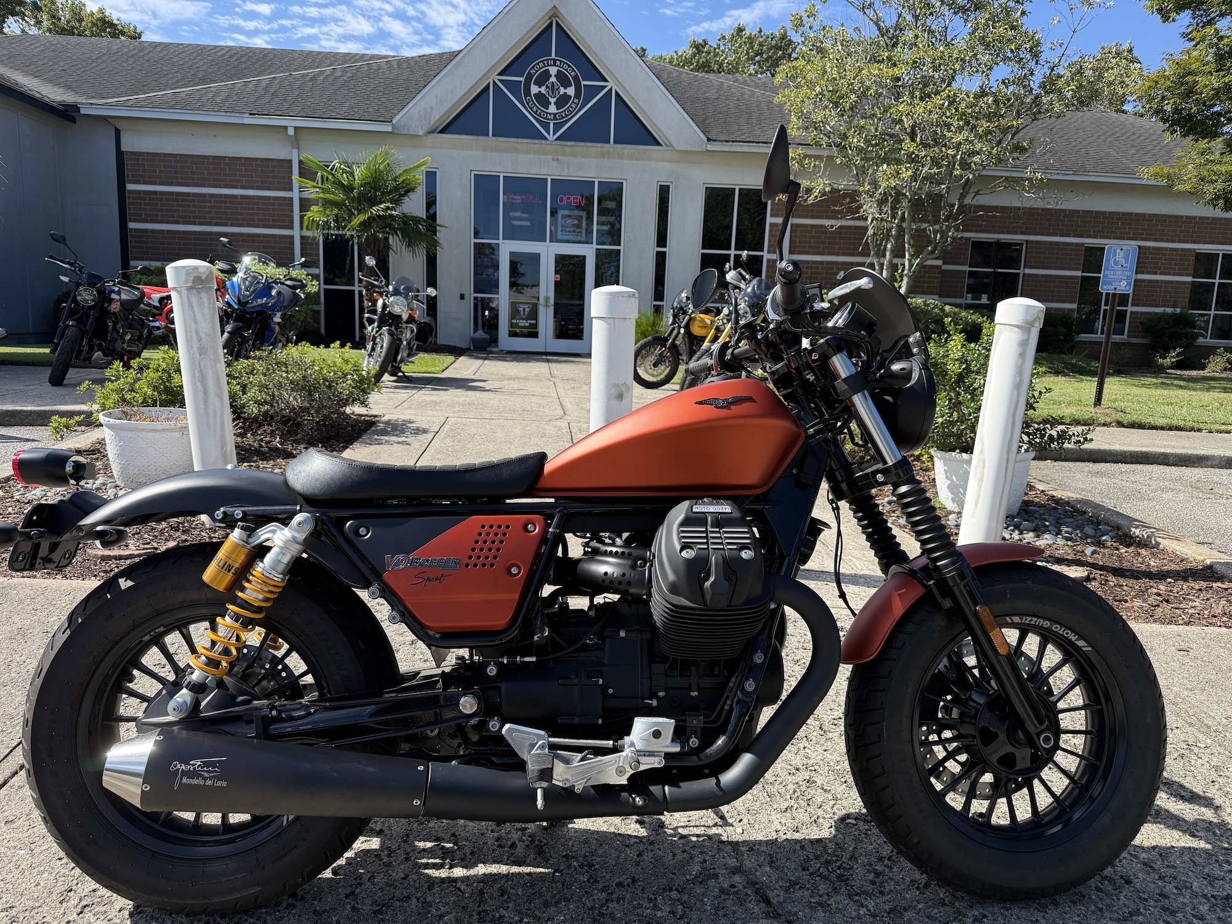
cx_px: 616
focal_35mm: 24
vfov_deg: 56.8
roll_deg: -2.2
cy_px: 462
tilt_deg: -8.2
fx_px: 854
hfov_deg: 71.6
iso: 100
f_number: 1.78
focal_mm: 6.76
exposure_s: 1/2801
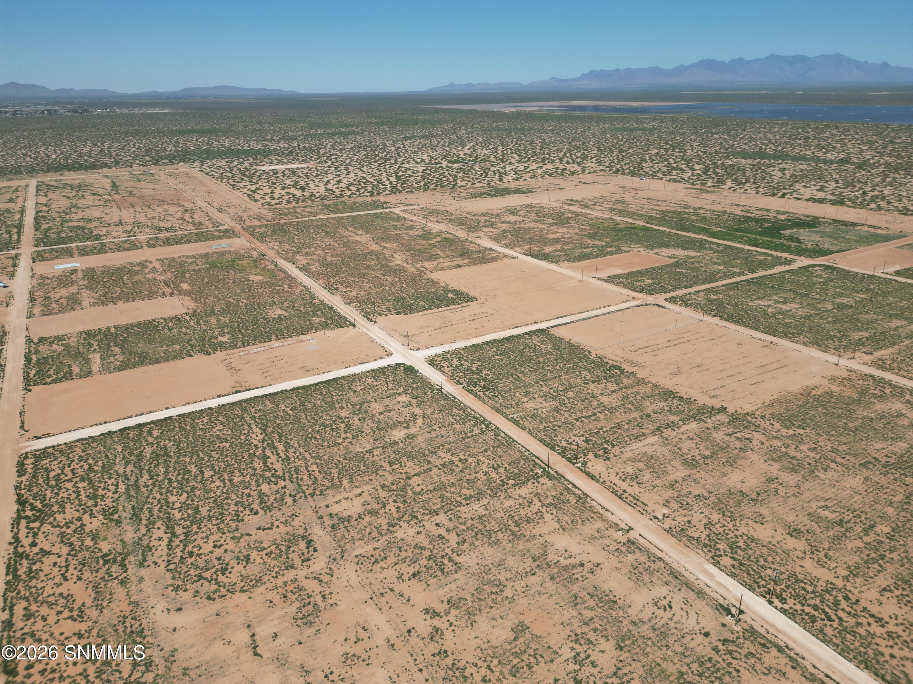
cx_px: 456
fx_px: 633
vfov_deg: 56.8
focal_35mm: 24
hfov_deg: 71.6
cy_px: 342
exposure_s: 1/4000
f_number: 1.7
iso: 110
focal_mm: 6.72
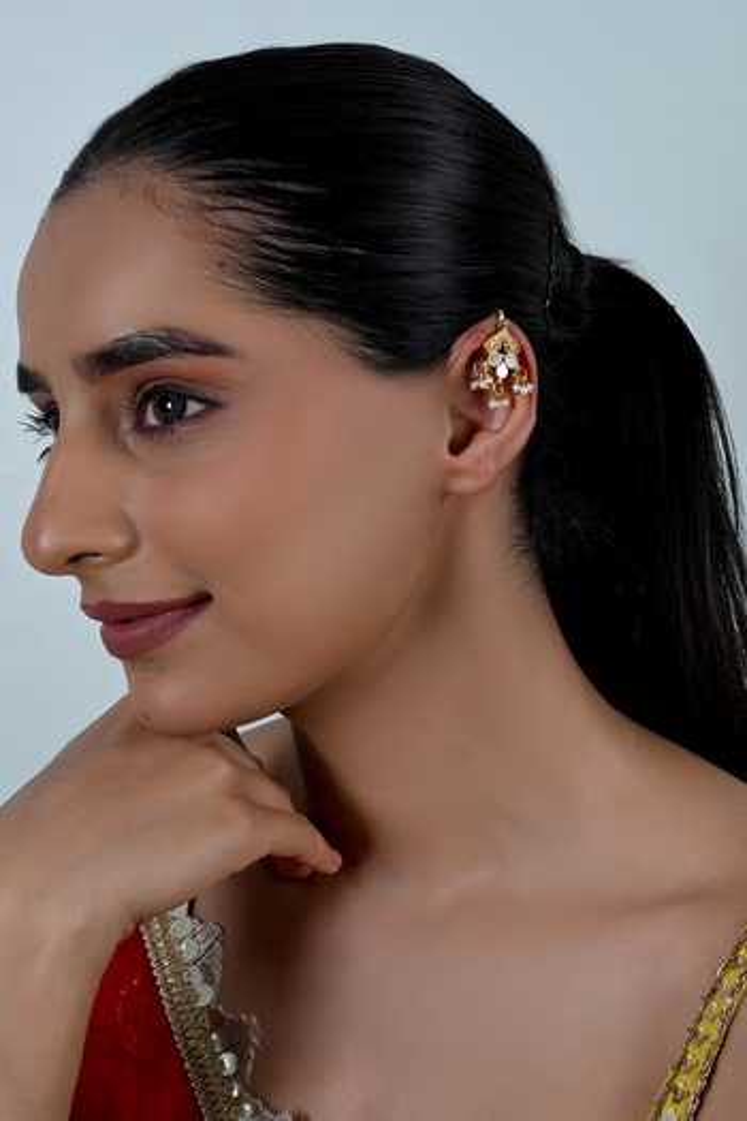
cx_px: 374
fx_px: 1556
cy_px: 560
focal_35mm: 50
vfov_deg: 39.6
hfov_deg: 27.0
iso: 125
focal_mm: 50
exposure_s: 1/125
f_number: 10
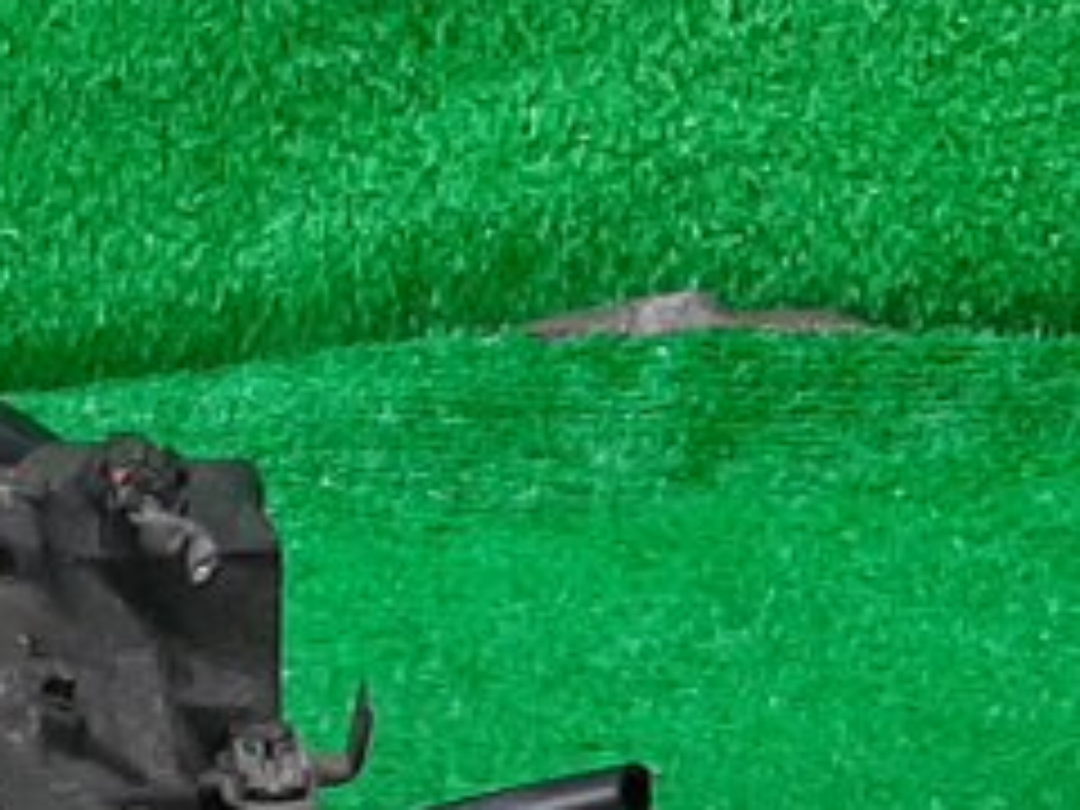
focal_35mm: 156
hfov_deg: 12.4
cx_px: -130
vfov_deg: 8.8
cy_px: 1840
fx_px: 4867
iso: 97
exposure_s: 1/50
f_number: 1.7
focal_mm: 3.93
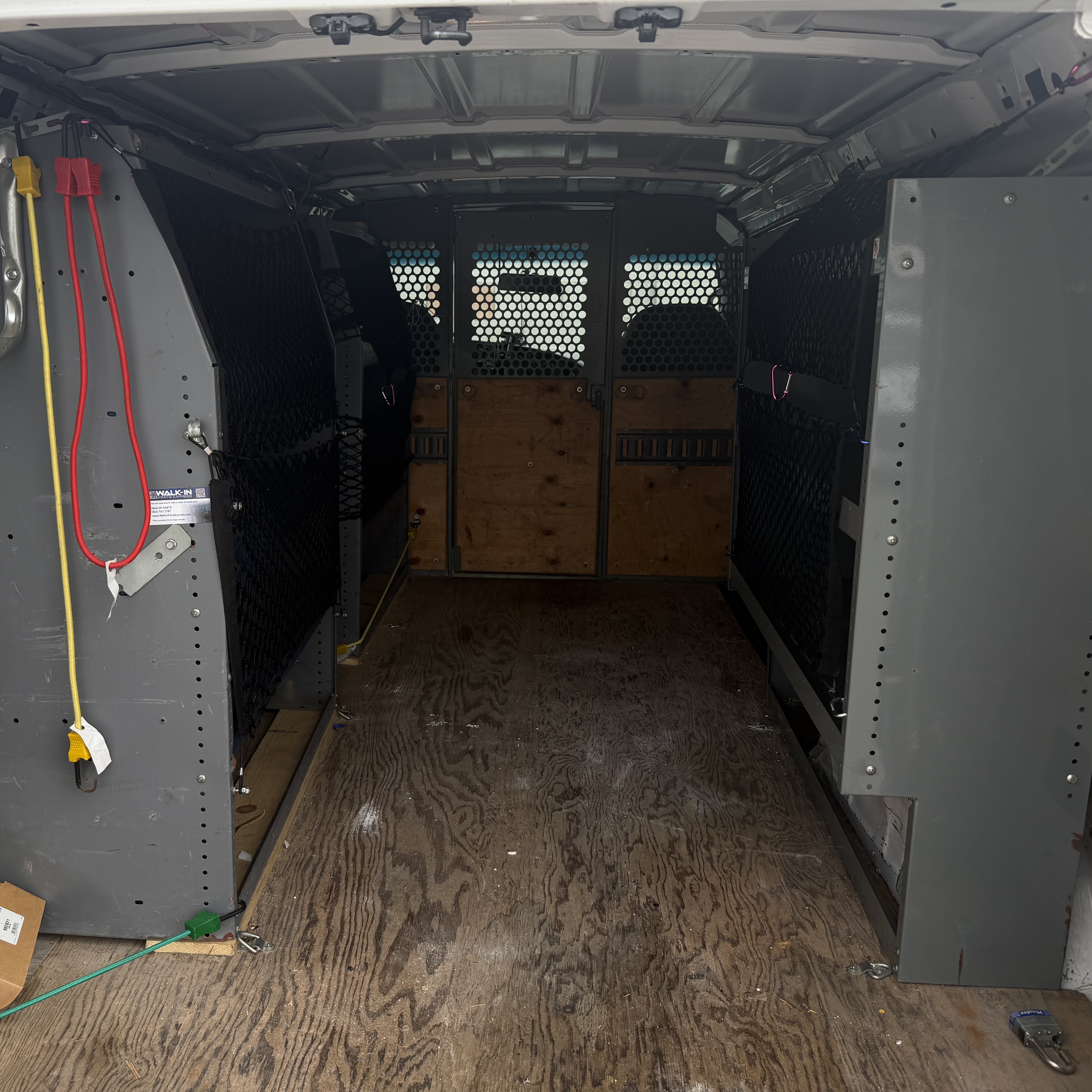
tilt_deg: -13.5
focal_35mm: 29
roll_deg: +0.3
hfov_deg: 55.4
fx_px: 1035
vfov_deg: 55.6
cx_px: 461
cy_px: 534
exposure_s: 1/1174
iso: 80
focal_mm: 6.76
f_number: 1.78
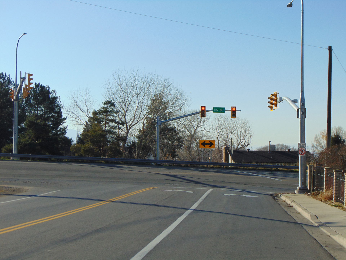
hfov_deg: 27.4
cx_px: 173
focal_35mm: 71
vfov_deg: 20.7
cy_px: 130
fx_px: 710
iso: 80
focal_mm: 12.8
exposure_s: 1/250
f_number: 9.6
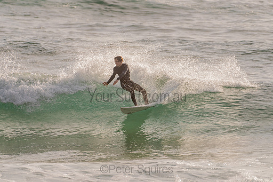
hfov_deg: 3.4
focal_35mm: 613
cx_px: 133
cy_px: 88
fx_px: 4649
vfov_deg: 2.2
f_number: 5.6
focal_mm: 500
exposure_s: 1/2000
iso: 110
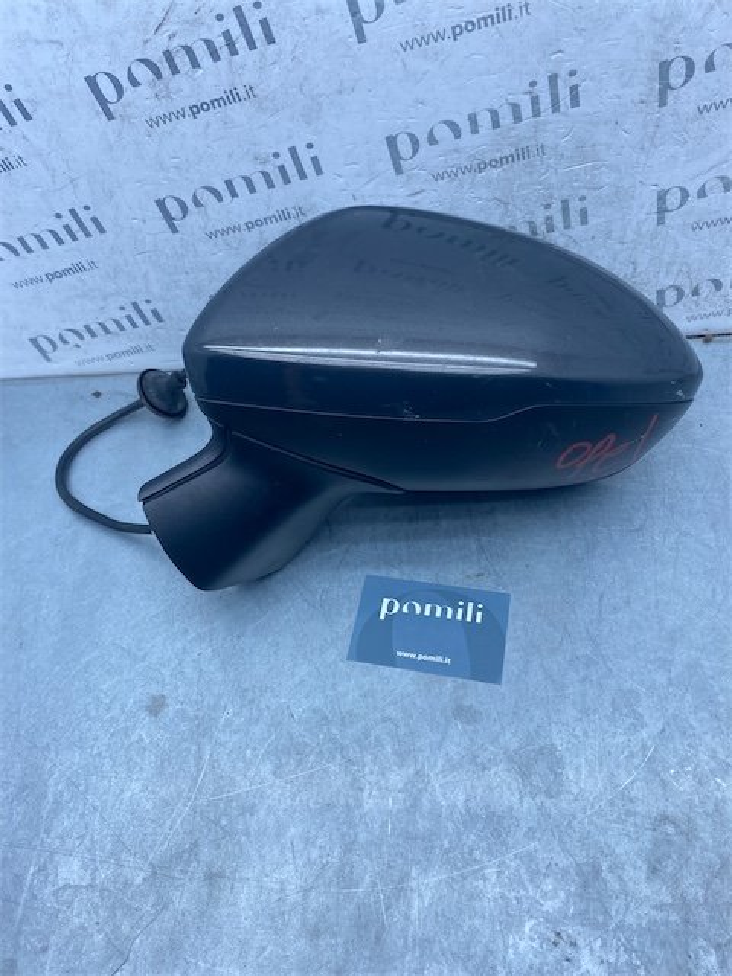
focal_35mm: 26
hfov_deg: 53.1
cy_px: 488
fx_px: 733
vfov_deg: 67.3
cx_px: 366
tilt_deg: -53.0
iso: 32
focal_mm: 4.25
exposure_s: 1/640
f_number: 1.8
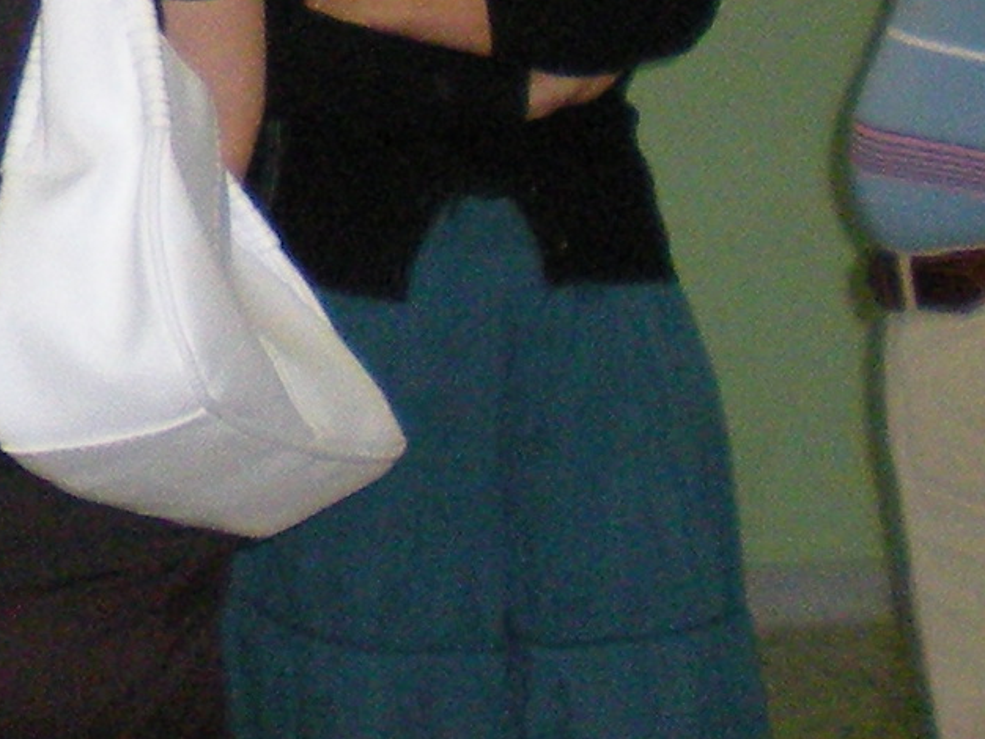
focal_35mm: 198
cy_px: -590
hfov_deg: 9.8
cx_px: -197
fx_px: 5636
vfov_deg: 7.3
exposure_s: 1/60
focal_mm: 6.3
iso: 333
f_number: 3.1
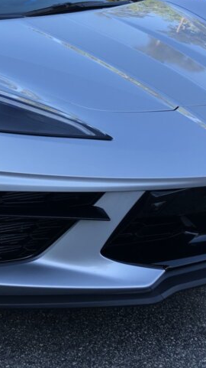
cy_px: 148
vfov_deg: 32.3
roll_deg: -1.3
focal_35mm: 65
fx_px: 632
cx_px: 21
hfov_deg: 18.2
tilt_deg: -19.8
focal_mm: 4
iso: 20
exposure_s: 1/265
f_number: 1.8
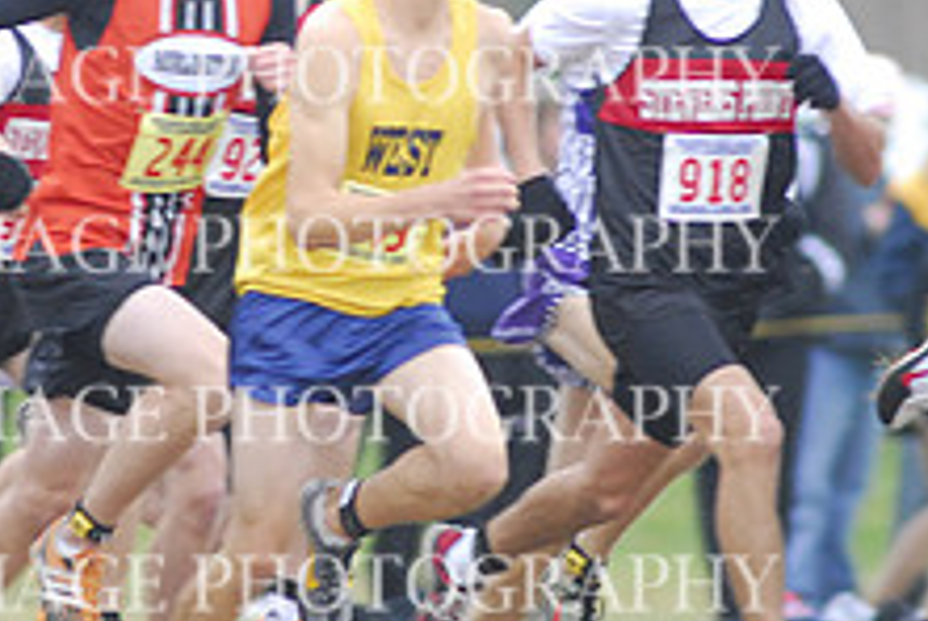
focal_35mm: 1179
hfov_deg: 1.7
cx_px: 172
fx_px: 30432
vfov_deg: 1.2
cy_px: 159
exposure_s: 1/500
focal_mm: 300
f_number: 4
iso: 800
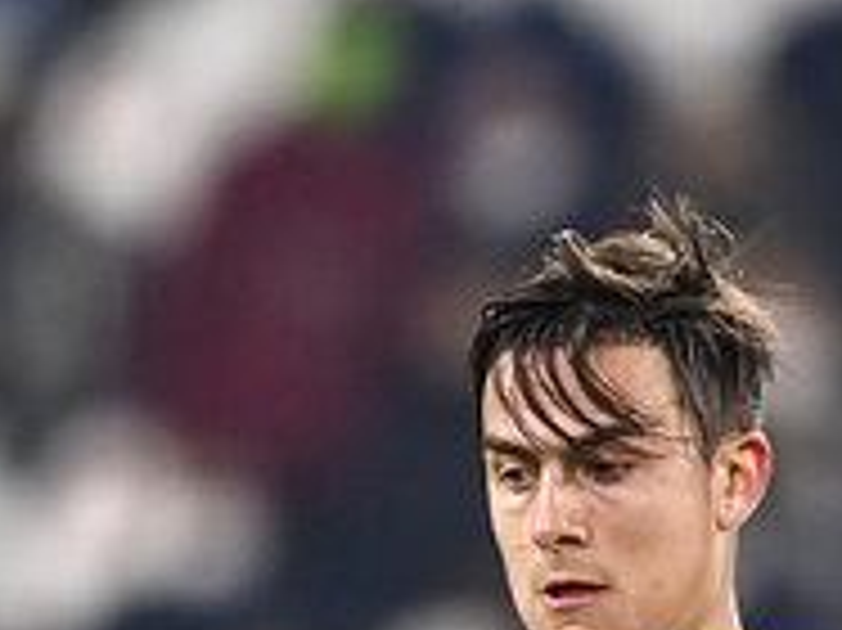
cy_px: 1496
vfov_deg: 0.7
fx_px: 51169
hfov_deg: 0.9
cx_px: 1643
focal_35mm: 2105
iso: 1600
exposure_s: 1/1000
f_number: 3.5
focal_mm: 400
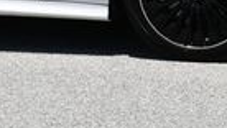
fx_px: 1989
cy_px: -181
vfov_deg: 3.6
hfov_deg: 6.5
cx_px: -58
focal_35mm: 330
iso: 100
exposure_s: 1/320
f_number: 9
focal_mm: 34
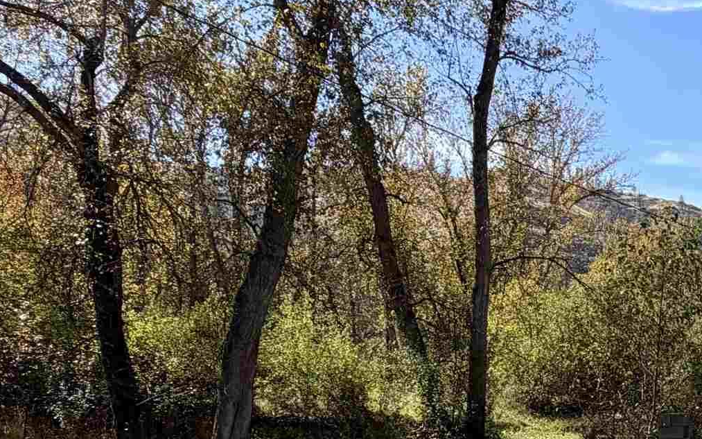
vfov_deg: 27.3
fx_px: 861
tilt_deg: -0.9
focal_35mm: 45
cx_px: 761
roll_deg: +0.7
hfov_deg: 37.6
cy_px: 417
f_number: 2.2
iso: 40
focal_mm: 2.22
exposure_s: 1/770
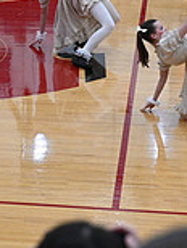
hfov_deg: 5.7
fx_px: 1817
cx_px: -256
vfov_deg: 7.8
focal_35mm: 253
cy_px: -15
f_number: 4
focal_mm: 70
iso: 4000
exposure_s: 1/400
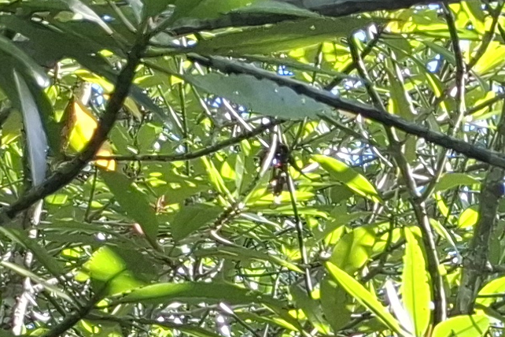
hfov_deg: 11.1
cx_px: 1256
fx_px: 2132
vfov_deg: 7.7
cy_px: 1046
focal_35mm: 152
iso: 50
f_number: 1.8
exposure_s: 1/342
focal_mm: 5.54
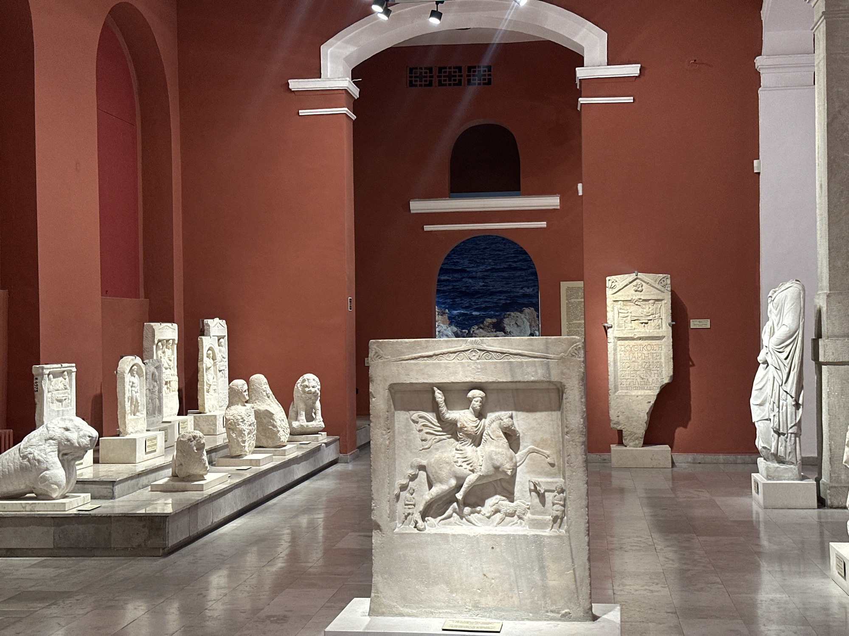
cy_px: 318
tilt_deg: +0.6
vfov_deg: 30.3
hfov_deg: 39.7
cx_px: 424
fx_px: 1177
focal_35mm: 48
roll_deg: +0.3
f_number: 1.78
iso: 160
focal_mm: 6.86
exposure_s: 1/50
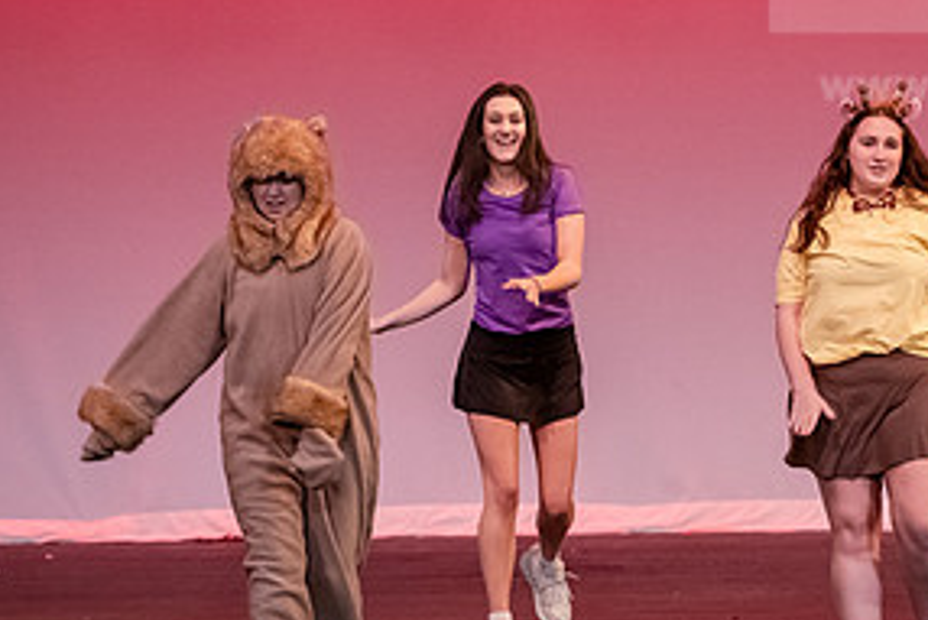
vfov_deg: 6.2
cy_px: 154
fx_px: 5751
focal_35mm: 223
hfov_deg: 9.2
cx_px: 672
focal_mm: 110
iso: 4000
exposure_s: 1/320
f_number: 3.2
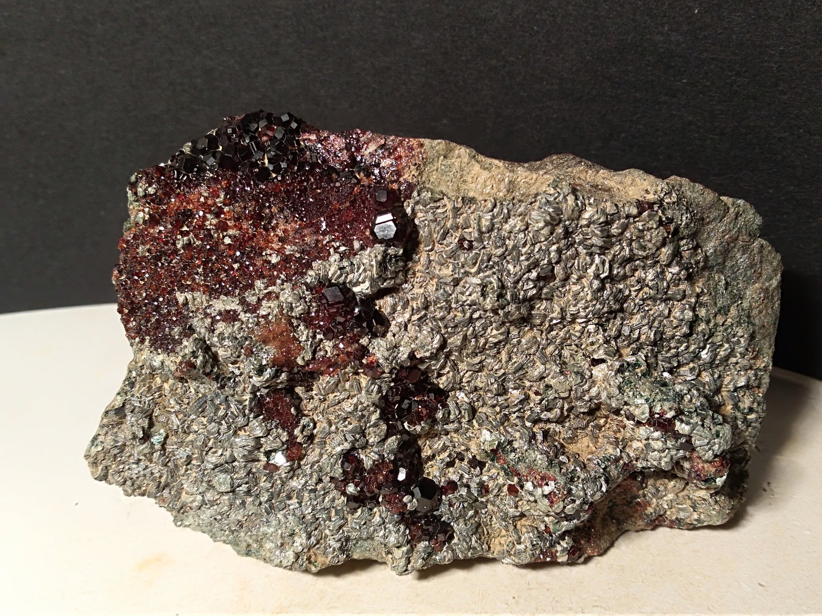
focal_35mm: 26
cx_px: 411
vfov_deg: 53.1
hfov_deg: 67.3
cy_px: 308
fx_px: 617
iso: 100
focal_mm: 3.54
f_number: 2
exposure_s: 1/108
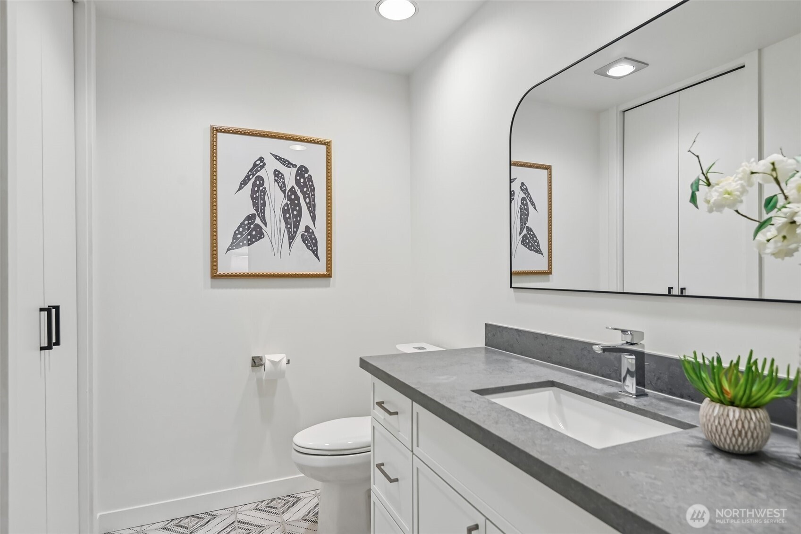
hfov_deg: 84.0
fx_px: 445
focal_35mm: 20
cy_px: 267
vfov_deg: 61.9
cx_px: 400
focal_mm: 20
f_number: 8
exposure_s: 1/25
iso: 400
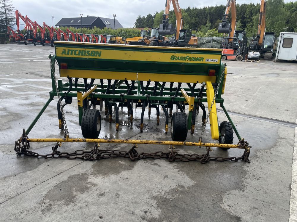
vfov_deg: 53.1
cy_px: 111
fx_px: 223
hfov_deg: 67.3
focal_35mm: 26
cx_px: 148
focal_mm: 4.2
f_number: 1.6
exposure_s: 1/801
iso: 32
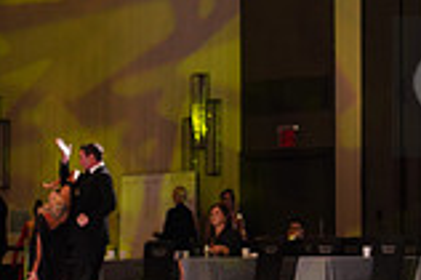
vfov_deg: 7.6
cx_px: 682
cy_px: 87
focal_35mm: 180
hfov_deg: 10.9
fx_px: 2103
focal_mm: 49
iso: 1600
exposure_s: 1/160
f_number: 5
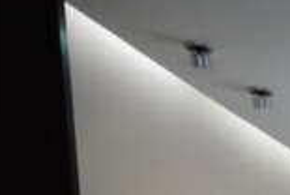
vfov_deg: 8.0
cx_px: 883
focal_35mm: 139
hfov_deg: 10.3
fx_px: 1122
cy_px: 656
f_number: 9
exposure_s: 1/160
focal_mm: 18
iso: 8000
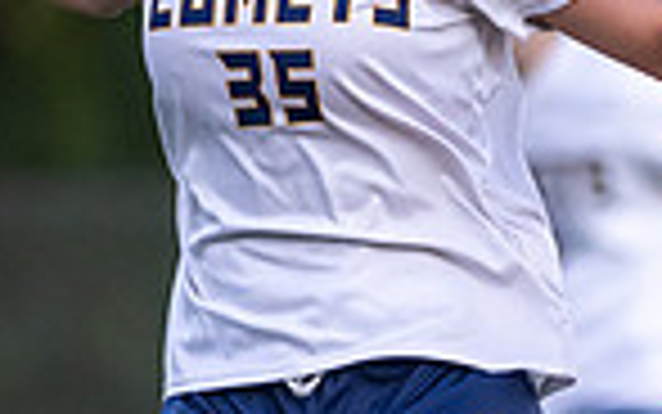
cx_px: 874
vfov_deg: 0.8
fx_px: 30683
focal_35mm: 1700
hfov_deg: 1.2
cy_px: 450
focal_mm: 300
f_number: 2.8
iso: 2200
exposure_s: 1/1600
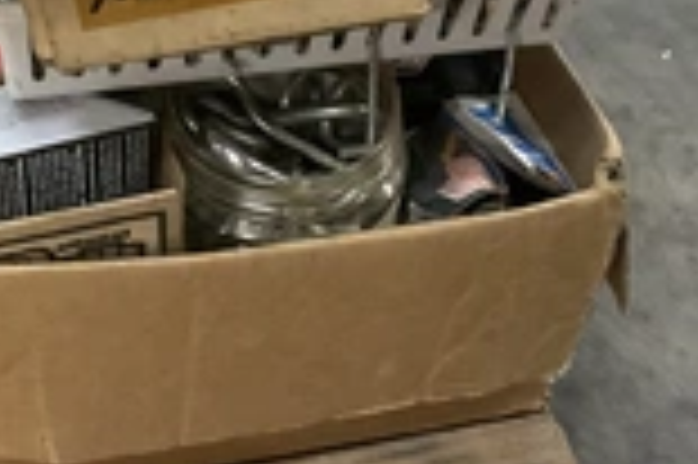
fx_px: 1511
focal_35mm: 78
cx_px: 198
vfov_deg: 17.1
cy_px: 18
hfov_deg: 25.8
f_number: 1.8
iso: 250
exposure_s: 1/60
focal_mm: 3
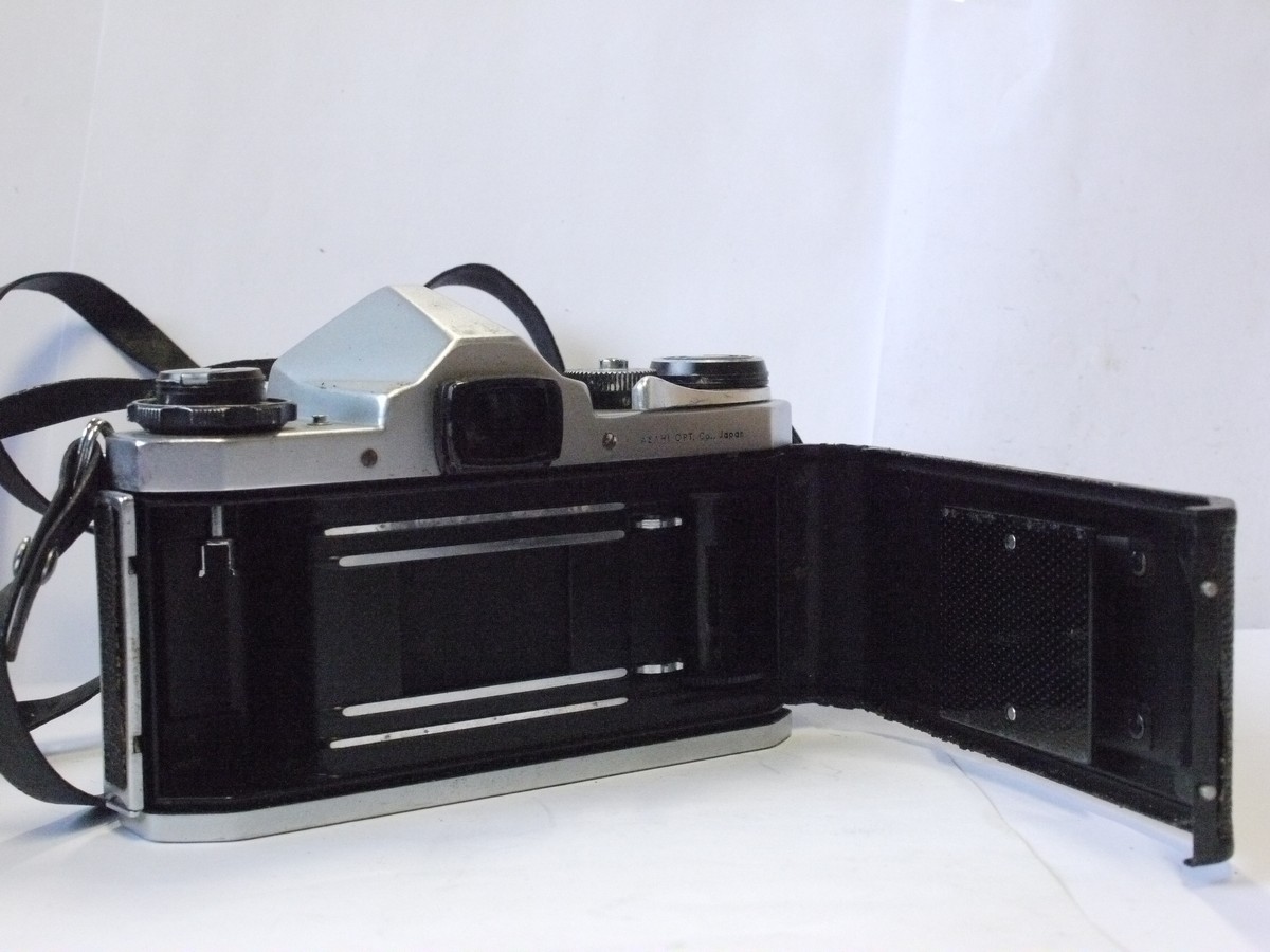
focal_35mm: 60
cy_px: 476
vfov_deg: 24.4
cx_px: 635
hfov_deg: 32.2
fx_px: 2201
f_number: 9
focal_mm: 30
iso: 3200
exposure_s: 1/125
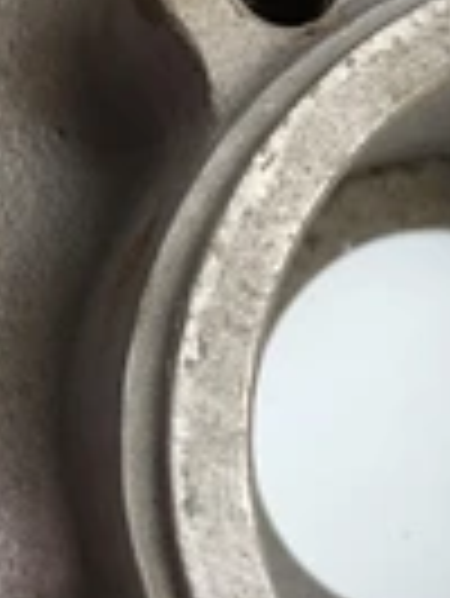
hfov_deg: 17.8
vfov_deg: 24.9
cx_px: 576
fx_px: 1350
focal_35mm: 78
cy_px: 378
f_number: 1.8
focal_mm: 4.25
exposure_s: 1/120
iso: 64
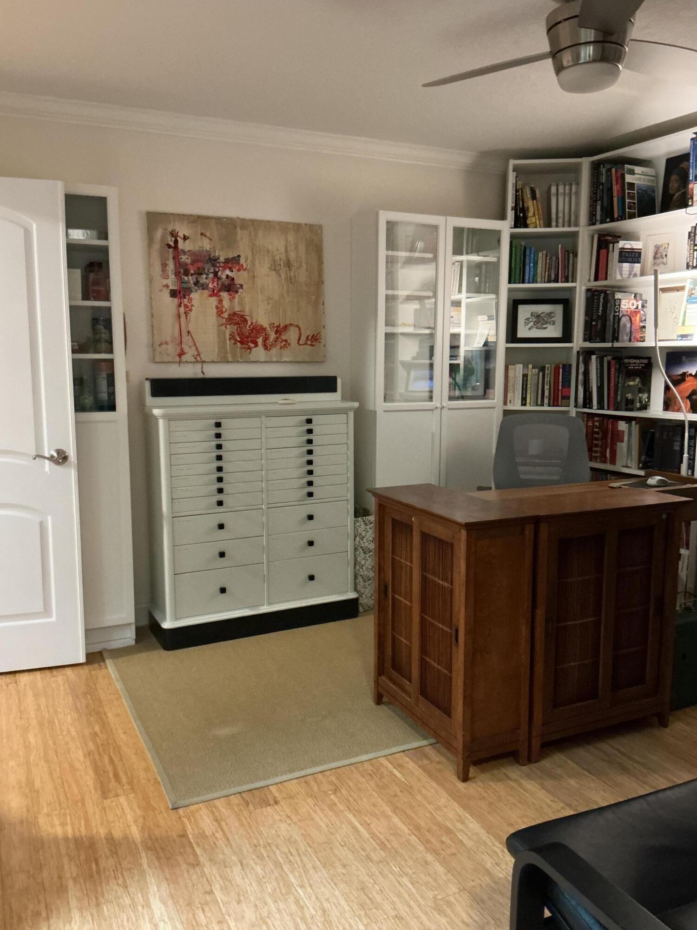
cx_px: 348
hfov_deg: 48.2
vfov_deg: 61.7
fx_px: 779
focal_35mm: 29
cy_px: 465
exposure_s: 1/30
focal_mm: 3
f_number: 1.8
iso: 500
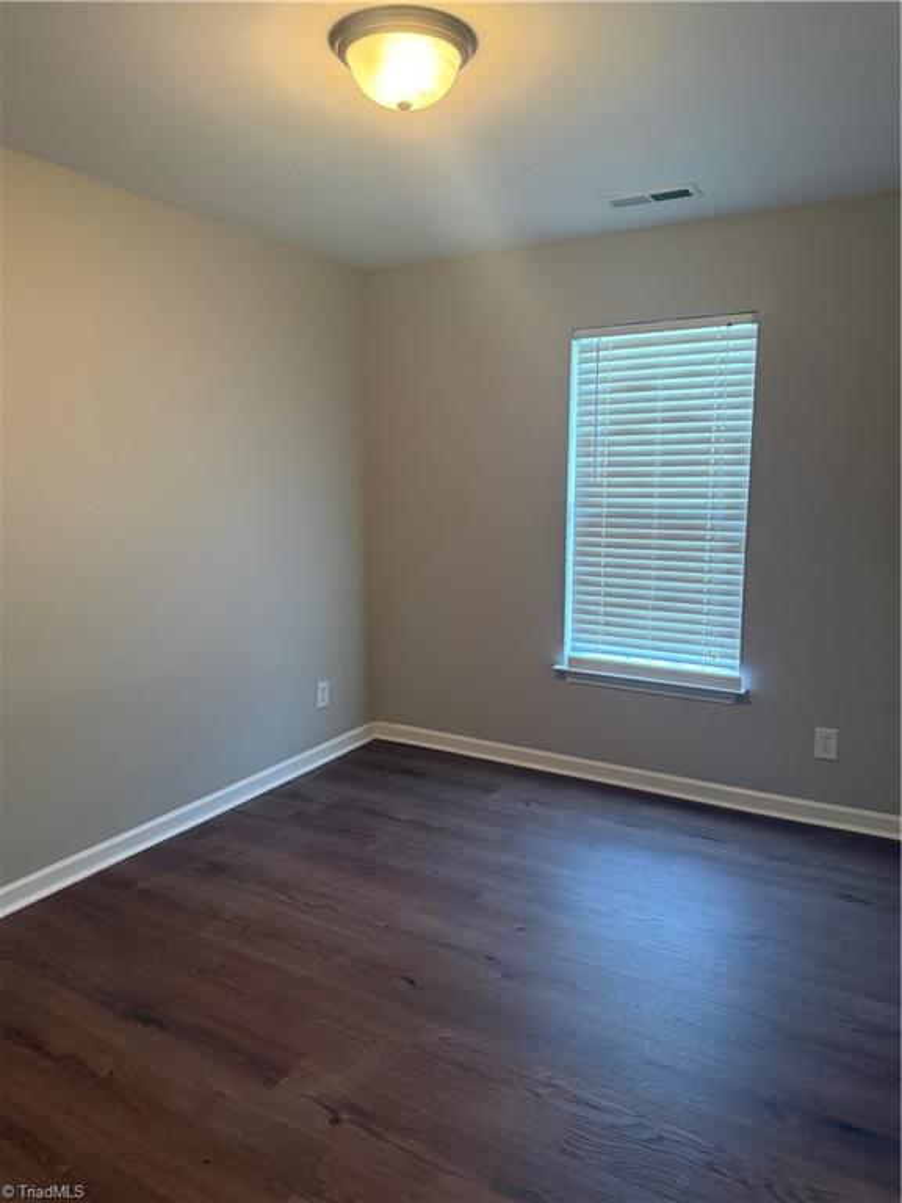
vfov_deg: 71.6
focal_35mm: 24
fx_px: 834
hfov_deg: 56.8
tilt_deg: -8.5
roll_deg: +0.9
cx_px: 451
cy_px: 602
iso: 400
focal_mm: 6.76
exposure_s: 1/60
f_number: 1.78
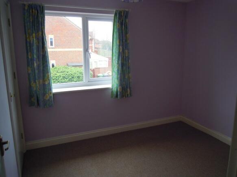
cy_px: 88
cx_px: 118
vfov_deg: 49.7
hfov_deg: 63.5
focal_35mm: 28
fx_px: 192
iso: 200
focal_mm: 5
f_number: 2.7
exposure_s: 1/30
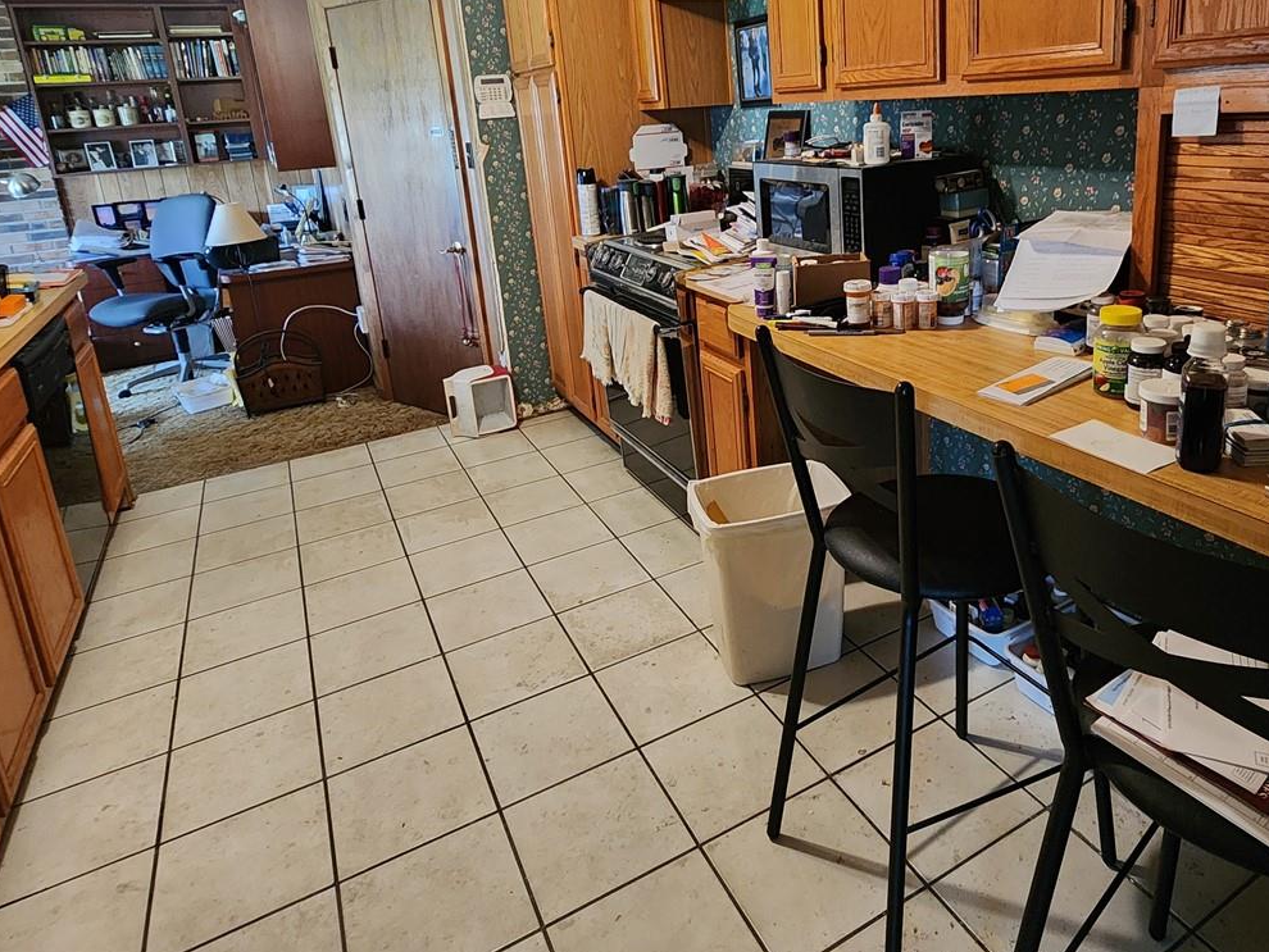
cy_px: 315
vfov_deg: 61.9
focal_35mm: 21
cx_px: 752
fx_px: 770
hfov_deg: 78.2
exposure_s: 1/30
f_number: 2.2
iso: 500
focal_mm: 2.2
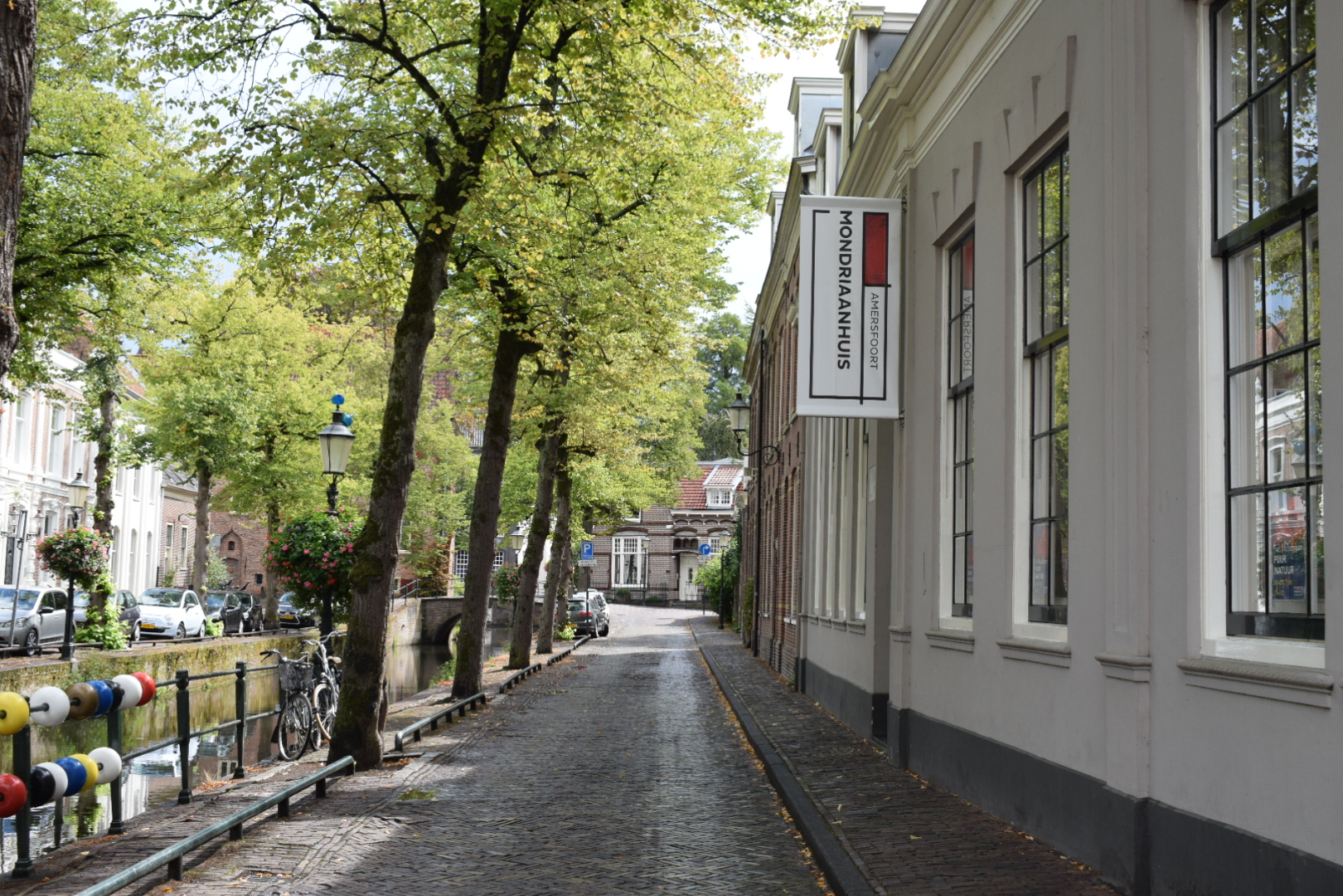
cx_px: 672
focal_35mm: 42
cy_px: 448
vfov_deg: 31.9
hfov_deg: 46.4
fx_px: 1567
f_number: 8
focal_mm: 28
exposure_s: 1/250
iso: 250
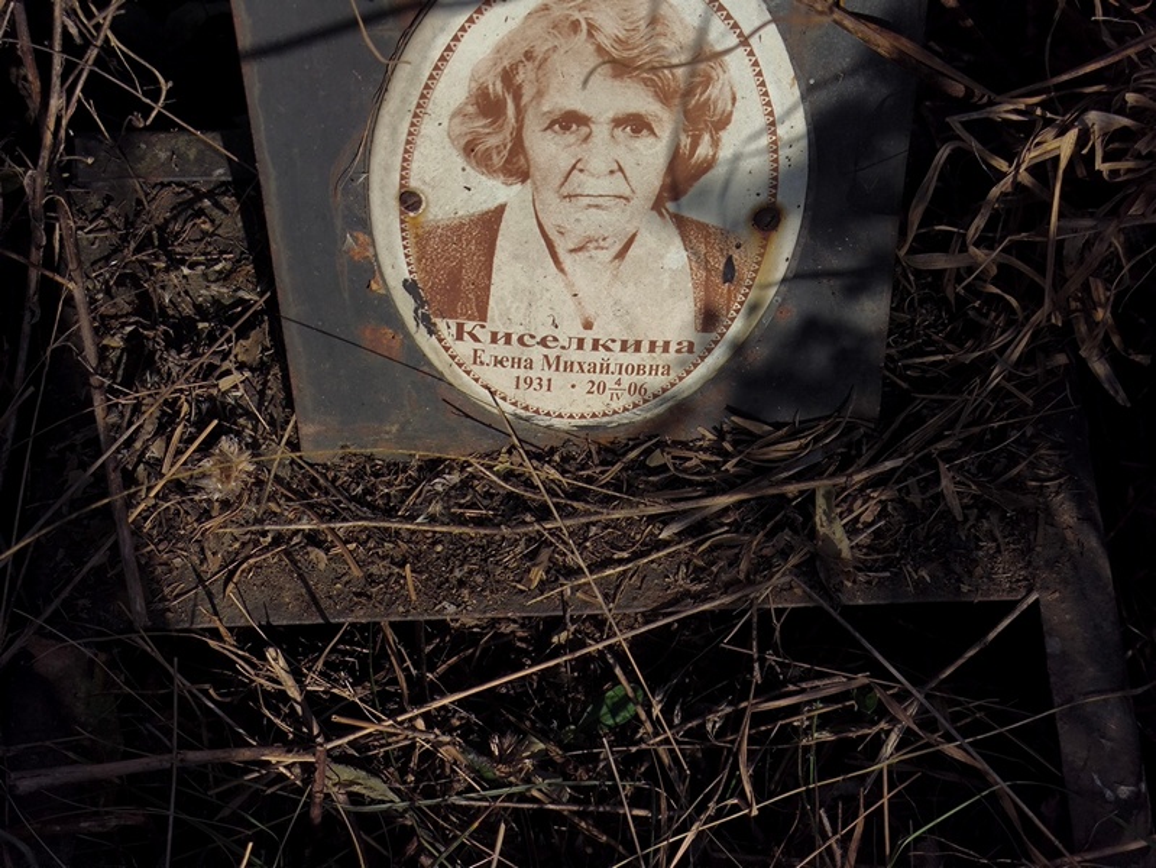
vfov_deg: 29.1
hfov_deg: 38.2
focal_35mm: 50
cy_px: 434
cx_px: 578
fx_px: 1671
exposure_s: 1/3604
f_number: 1.7
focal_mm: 4.71
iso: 50
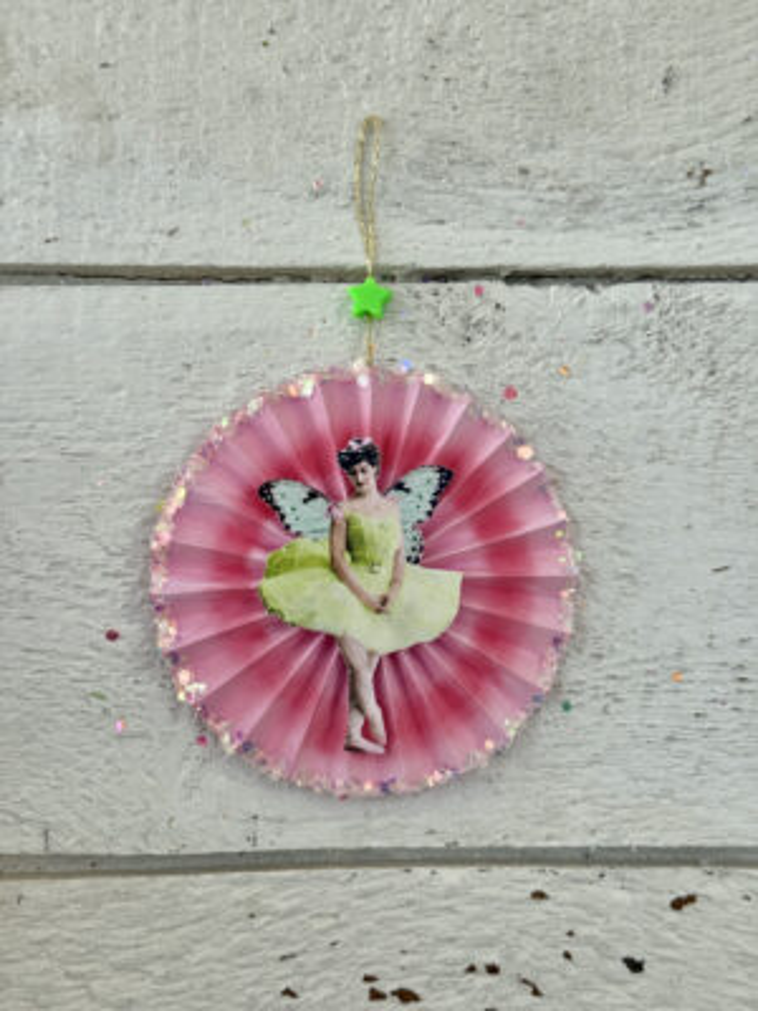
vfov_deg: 39.7
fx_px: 1401
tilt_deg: -83.4
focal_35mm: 48
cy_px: 506
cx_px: 379
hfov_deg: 30.3
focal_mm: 6.76
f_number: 1.78
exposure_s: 1/1114
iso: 64
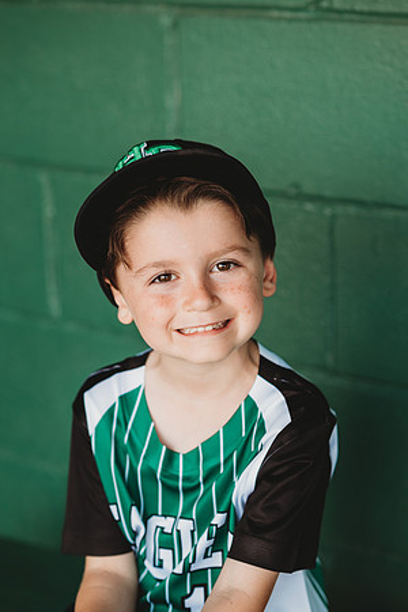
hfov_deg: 16.1
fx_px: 1445
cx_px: 204
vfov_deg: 23.9
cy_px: 306
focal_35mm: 85
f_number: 2.8
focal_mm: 85
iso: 320
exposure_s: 1/250
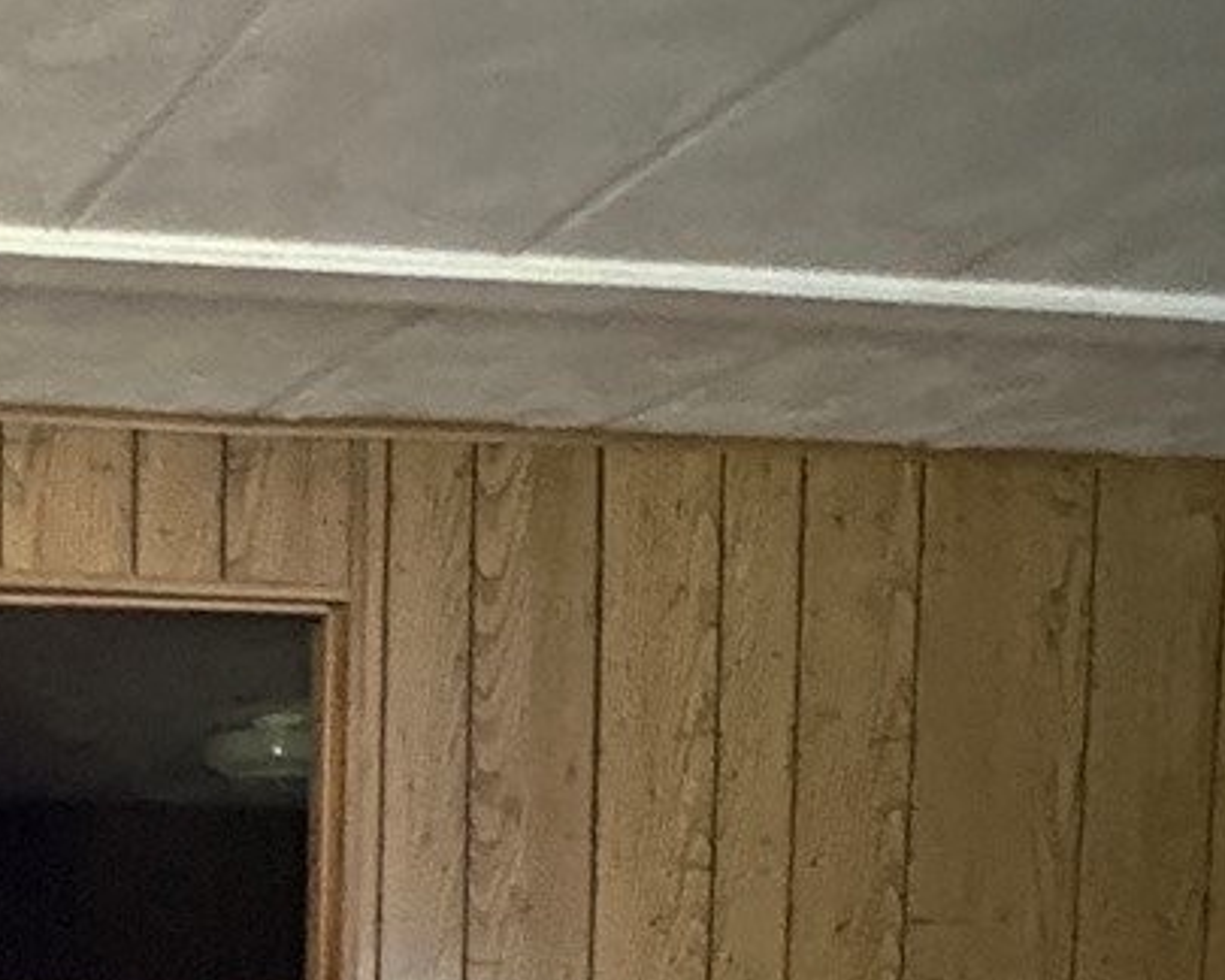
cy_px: 1225
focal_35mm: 54
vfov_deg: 24.9
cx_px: -436
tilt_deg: -4.0
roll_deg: -0.4
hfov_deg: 27.8
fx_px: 1958
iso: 1250
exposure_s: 1/30
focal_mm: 2.22
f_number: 2.2
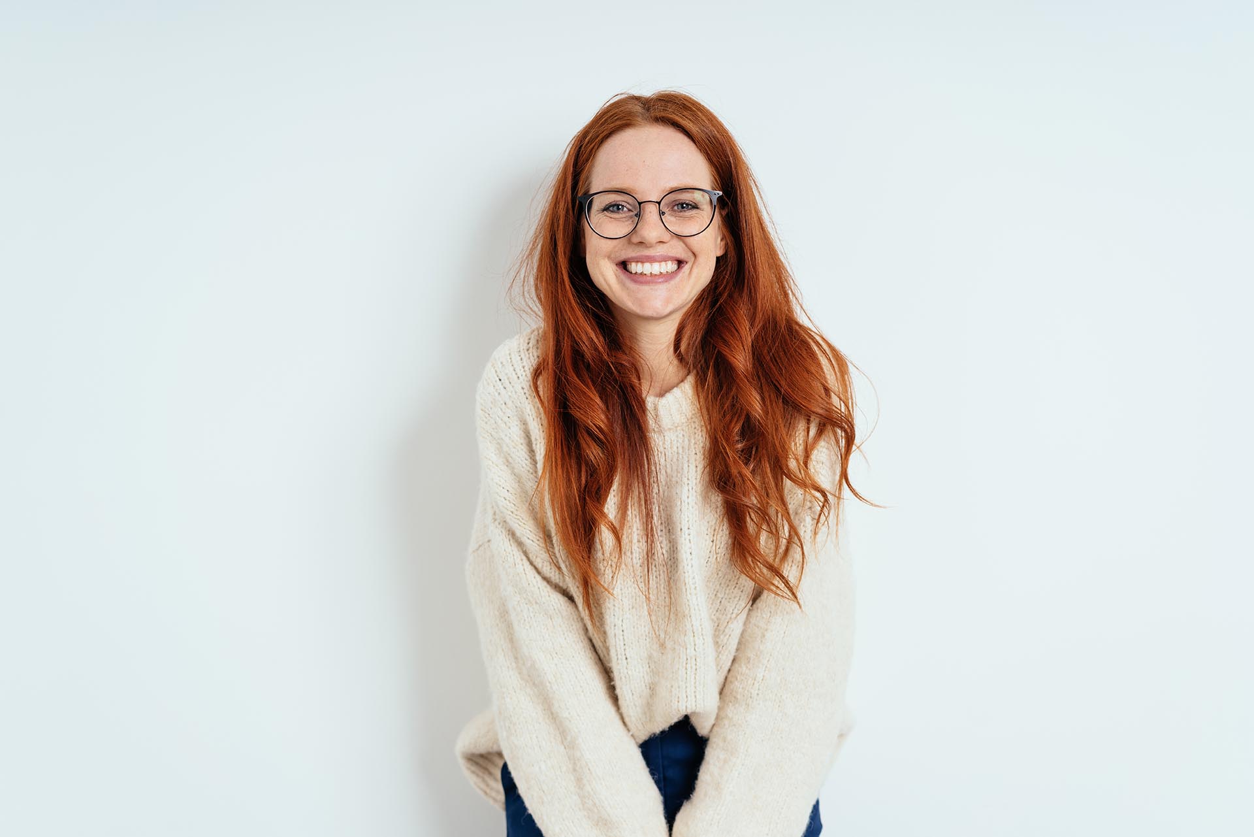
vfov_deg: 24.6
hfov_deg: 36.2
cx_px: 627
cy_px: 418
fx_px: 1916
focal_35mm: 55
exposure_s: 1/160
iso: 100
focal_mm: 55
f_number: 2.8
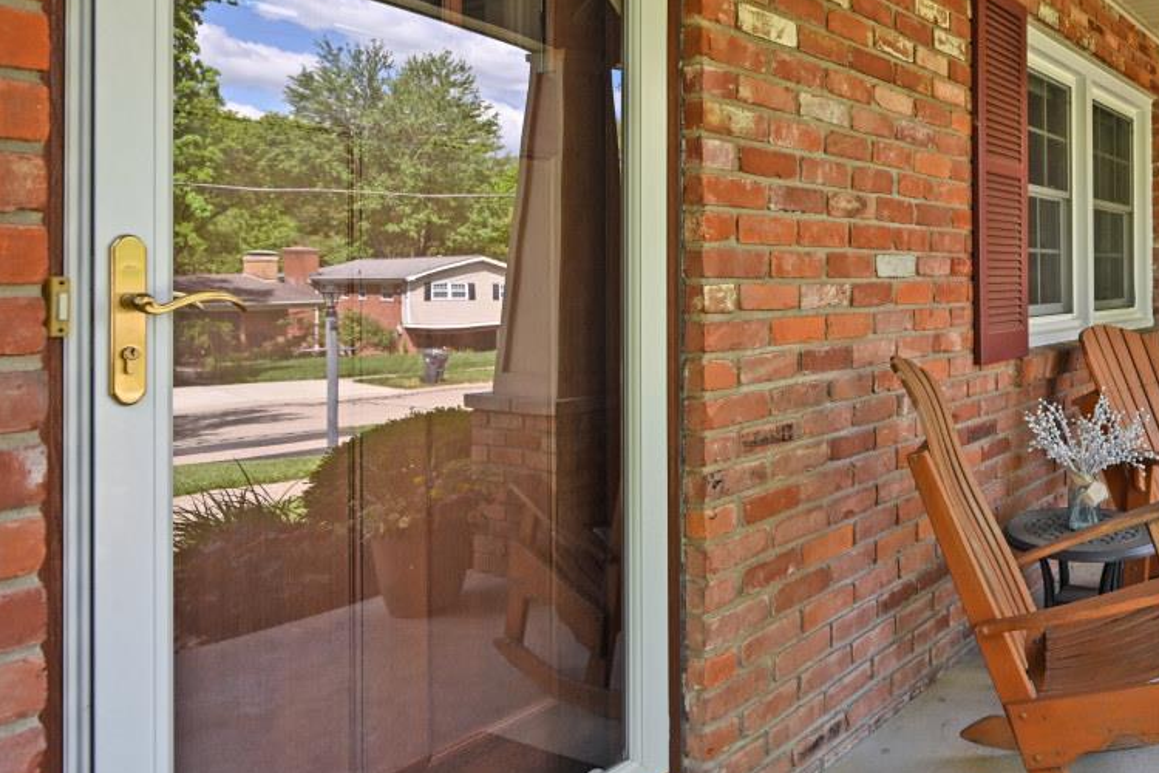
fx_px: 901
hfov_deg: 58.8
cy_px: 278
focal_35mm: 28
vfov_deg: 45.9
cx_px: 974
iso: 220
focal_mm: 14
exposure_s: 1/250
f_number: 4
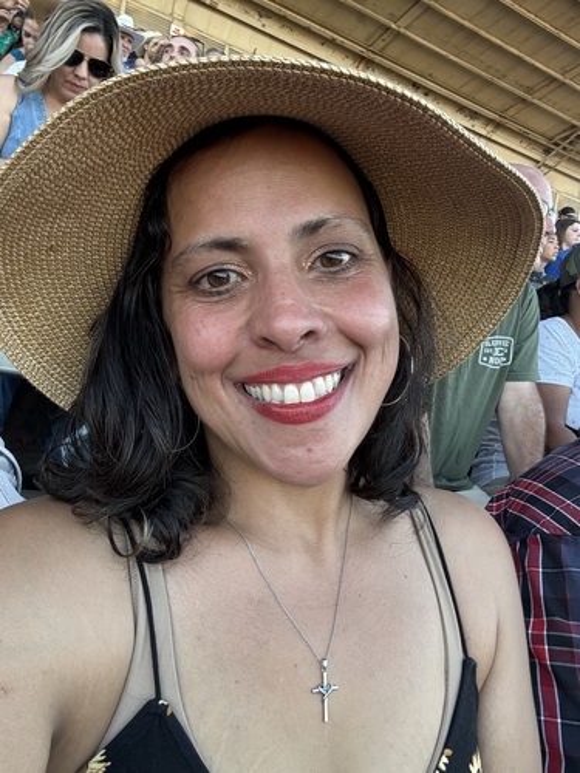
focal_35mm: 30
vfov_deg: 60.0
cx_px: 290
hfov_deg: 46.8
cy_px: 386
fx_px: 670
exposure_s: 1/121
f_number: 1.9
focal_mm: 2.69
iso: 64
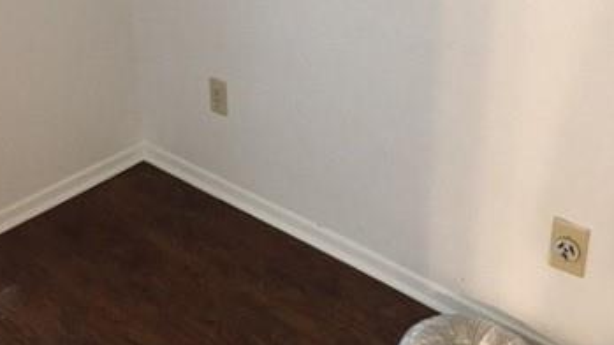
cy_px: 53
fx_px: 944
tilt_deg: -22.8
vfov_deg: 20.4
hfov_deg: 35.6
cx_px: 199
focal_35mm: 58
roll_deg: +2.2
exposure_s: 1/4
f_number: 2.2
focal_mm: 4.15
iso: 64
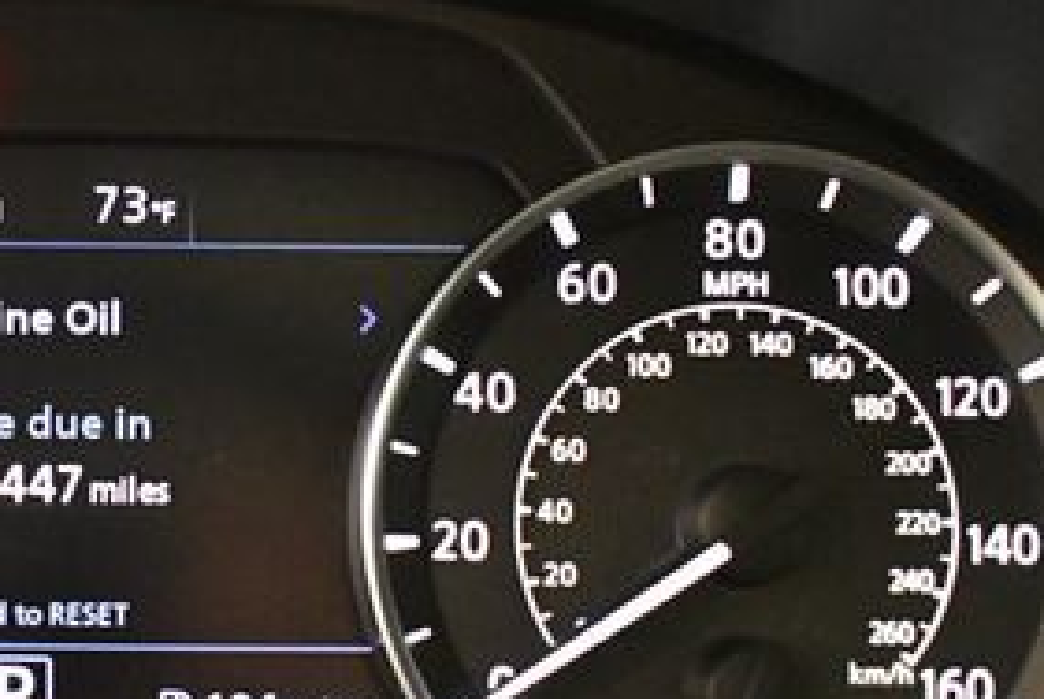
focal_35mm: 82
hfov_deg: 23.7
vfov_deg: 16.7
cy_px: 468
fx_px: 2380
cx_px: -4
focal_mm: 18
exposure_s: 1/60
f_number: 3.5
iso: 7200
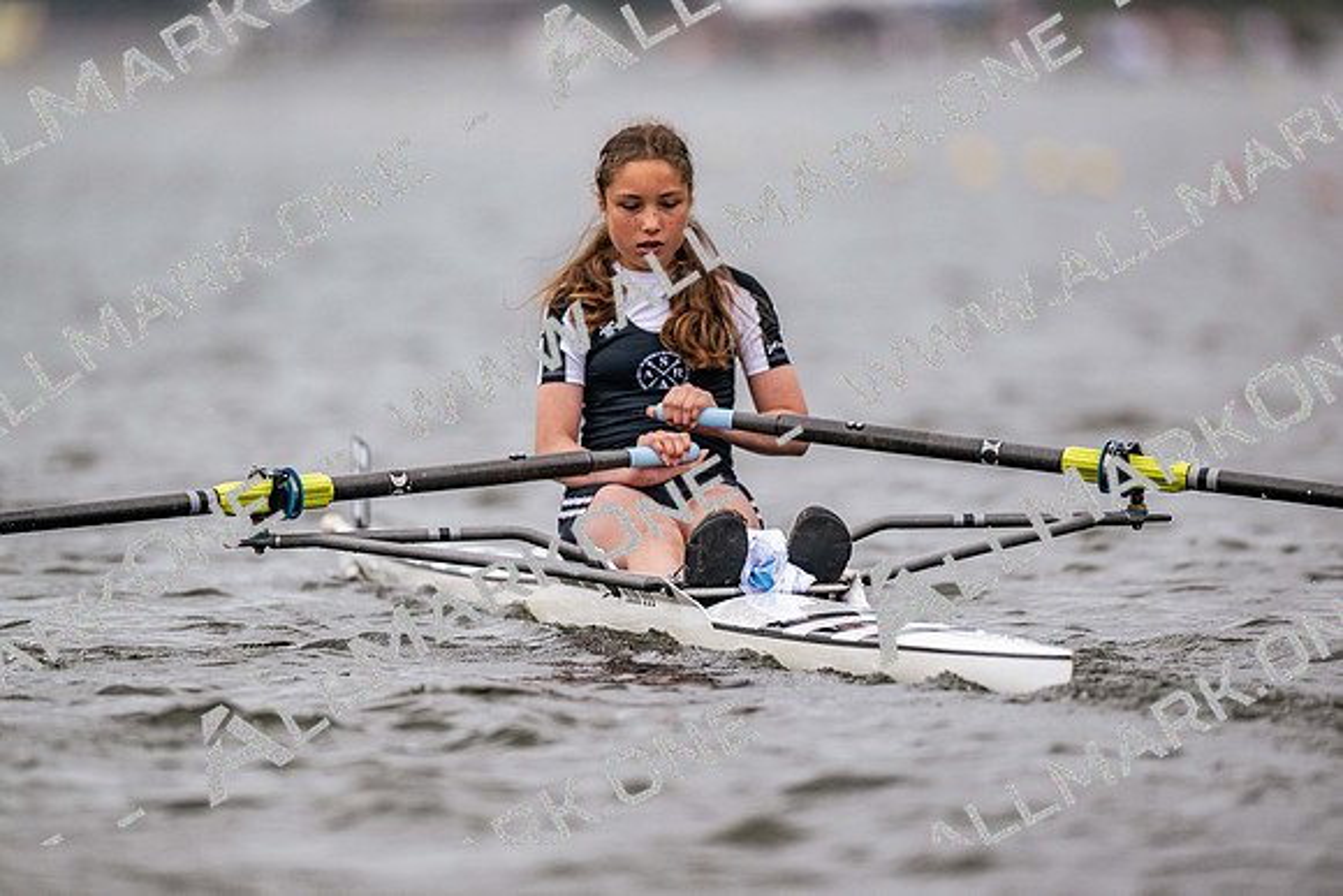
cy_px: 448
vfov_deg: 2.3
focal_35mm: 600
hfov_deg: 3.4
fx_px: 22388
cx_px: 672
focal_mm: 600
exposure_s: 1/2500
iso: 400
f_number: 4
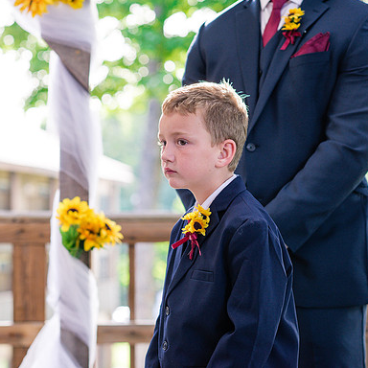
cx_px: 146
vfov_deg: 16.0
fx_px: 1311
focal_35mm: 109
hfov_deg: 16.0
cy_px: 184
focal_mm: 85
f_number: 3.2
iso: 400
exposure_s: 1/320
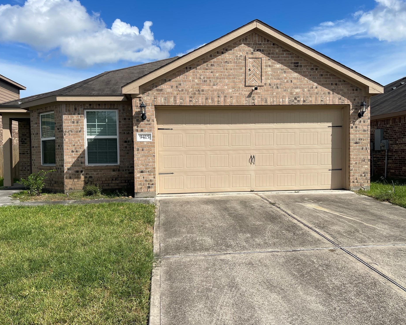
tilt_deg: -2.4
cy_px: 162
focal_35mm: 27
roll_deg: +0.6
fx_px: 324
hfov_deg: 64.0
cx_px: 194
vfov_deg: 53.2
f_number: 1.6
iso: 32
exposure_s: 1/5618
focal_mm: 5.1
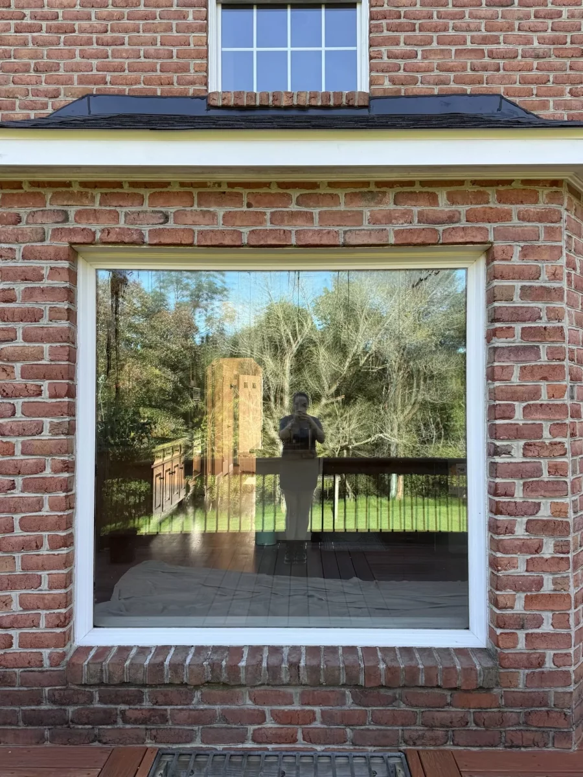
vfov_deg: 71.6
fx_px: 539
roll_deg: -1.2
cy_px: 388
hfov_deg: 56.8
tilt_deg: +2.5
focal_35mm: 24
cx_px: 292
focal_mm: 6.76
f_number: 1.78
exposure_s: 1/421
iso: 80
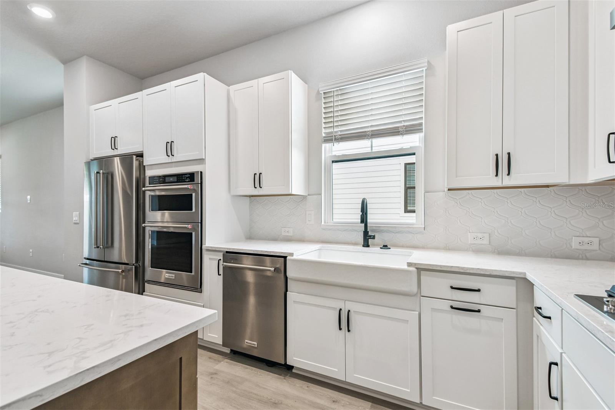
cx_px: 308
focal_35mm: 15
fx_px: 256
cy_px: 205
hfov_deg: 100.4
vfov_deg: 77.3
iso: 100
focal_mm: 10
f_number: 7.1
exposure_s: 1/80
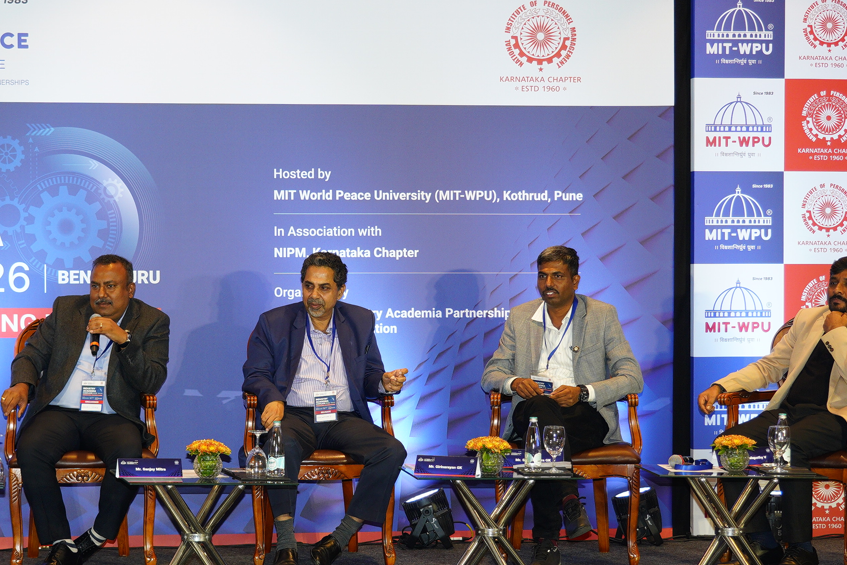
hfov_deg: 23.0
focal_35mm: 88
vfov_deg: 15.5
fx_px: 2071
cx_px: 252
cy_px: 330
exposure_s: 1/125
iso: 400
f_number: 4
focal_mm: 38
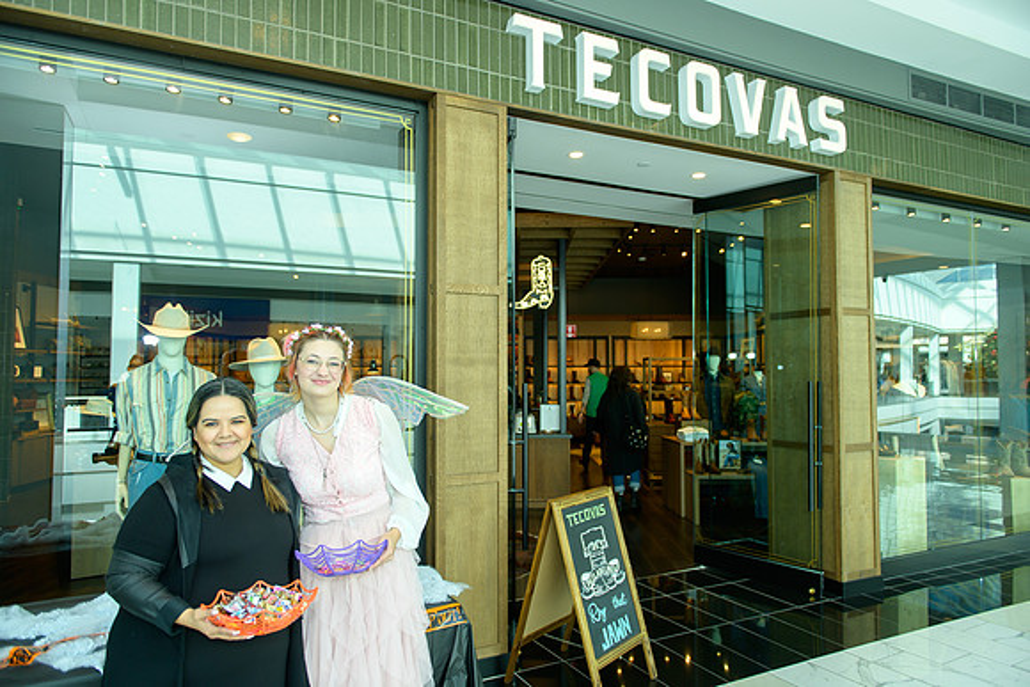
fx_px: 687
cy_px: 344
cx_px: 515
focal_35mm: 24
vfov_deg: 53.2
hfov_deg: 73.7
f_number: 2.8
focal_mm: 24
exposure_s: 1/250
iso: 200
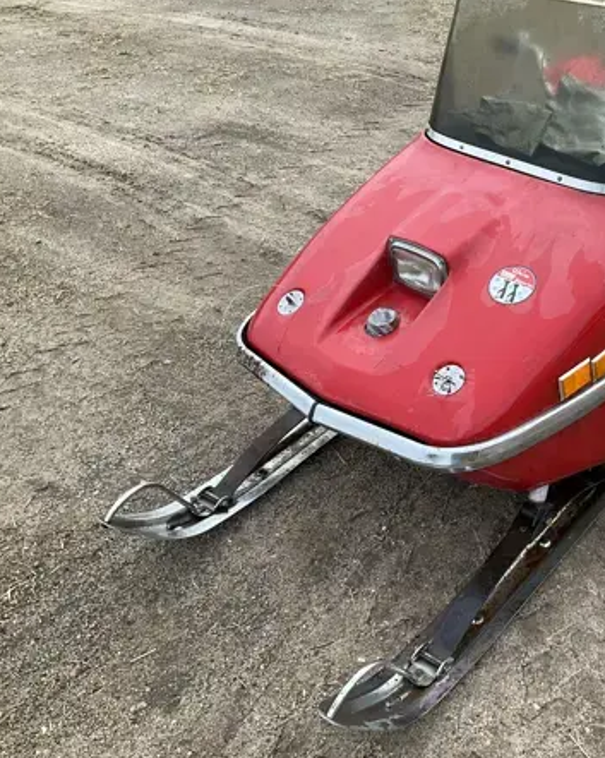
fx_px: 919
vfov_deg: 44.8
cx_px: 516
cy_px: 362
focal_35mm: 41
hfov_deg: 34.9
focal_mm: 3
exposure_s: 1/122
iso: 20
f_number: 1.8
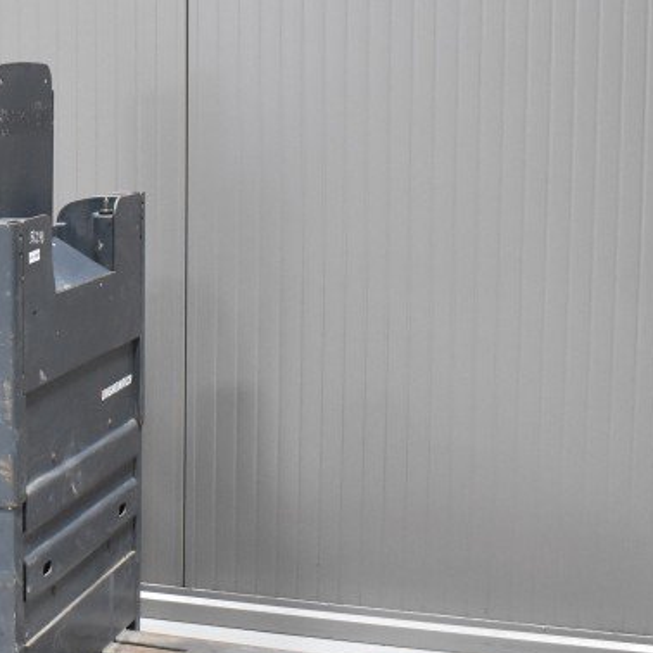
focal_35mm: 81
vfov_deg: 21.4
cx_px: -43
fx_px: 1729
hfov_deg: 20.5
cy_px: 288
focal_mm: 20
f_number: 4
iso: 1600
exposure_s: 1/50
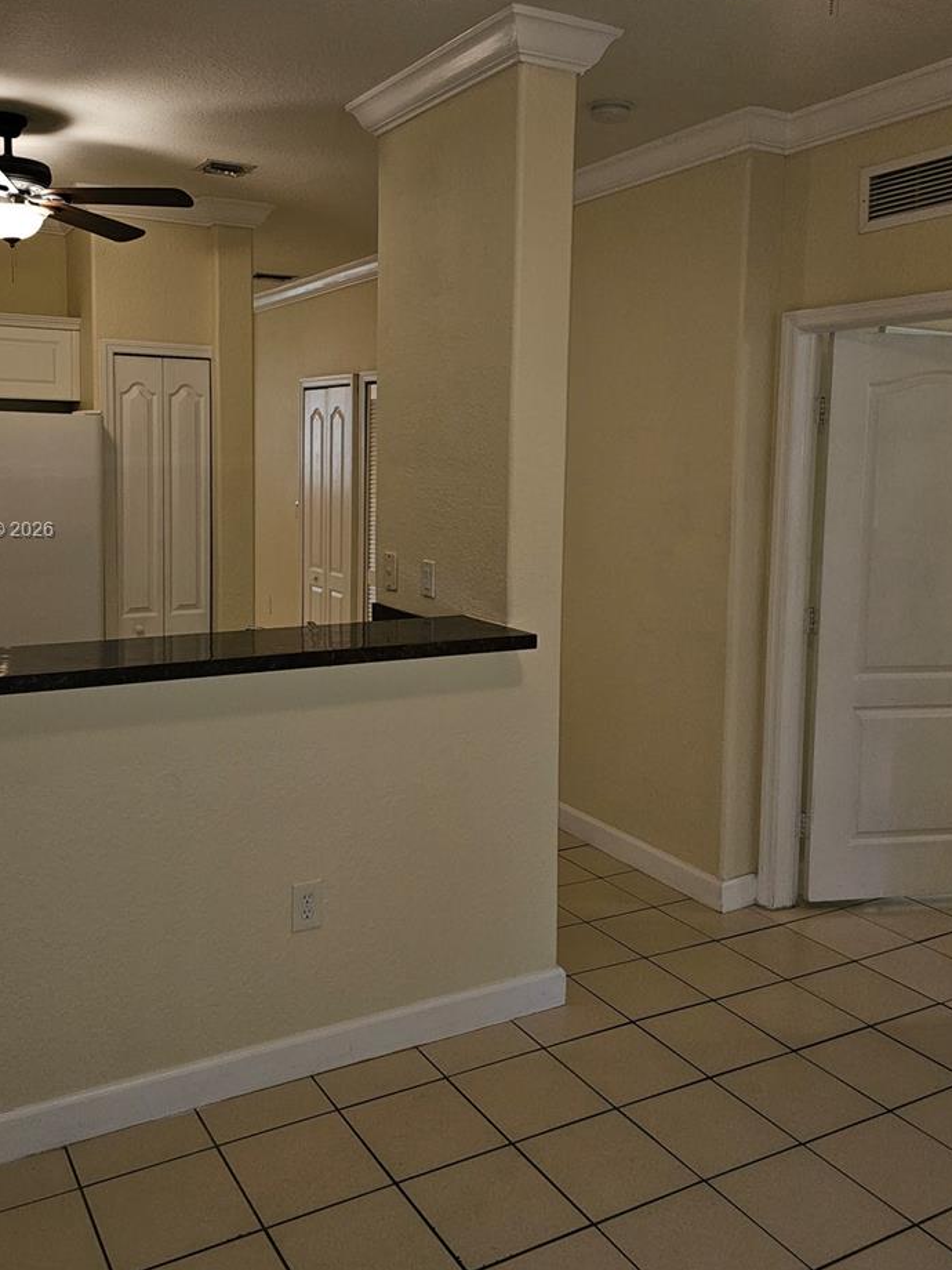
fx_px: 1100
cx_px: 419
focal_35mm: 30
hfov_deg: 46.7
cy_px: 531
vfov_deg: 59.6
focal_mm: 6.3
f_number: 1.7
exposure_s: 1/30
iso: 100
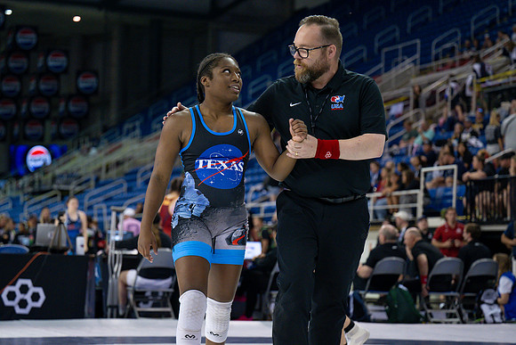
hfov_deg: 22.6
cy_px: 191
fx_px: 1293
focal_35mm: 90
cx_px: 242
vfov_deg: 15.2
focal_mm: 70
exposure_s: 1/800
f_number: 2.8
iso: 2500
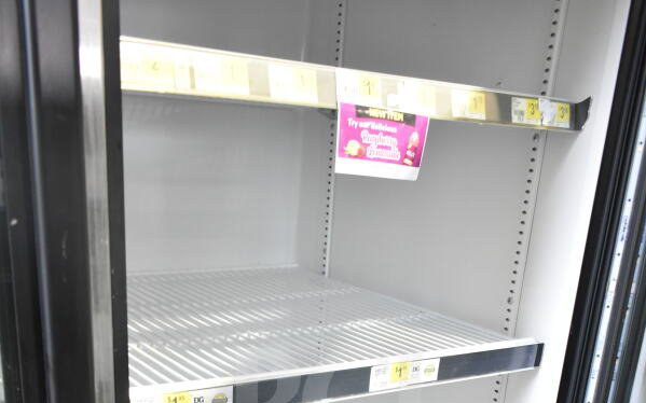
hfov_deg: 47.2
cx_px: 328
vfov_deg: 28.1
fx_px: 739
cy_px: 432
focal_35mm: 42
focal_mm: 18
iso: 1600
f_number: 4
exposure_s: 1/60
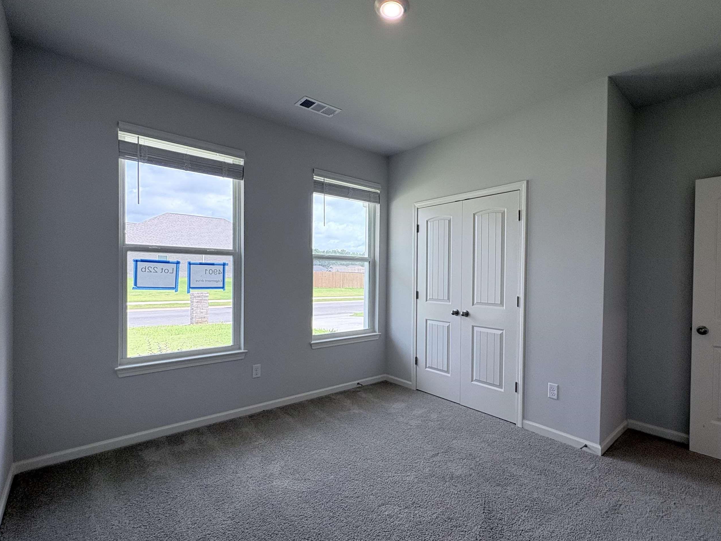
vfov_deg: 74.7
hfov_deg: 90.8
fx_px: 354
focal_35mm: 17
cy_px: 281
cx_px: 394
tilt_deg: -0.1
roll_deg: -0.7
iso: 64
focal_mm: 2.22
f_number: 2.2
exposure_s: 1/213
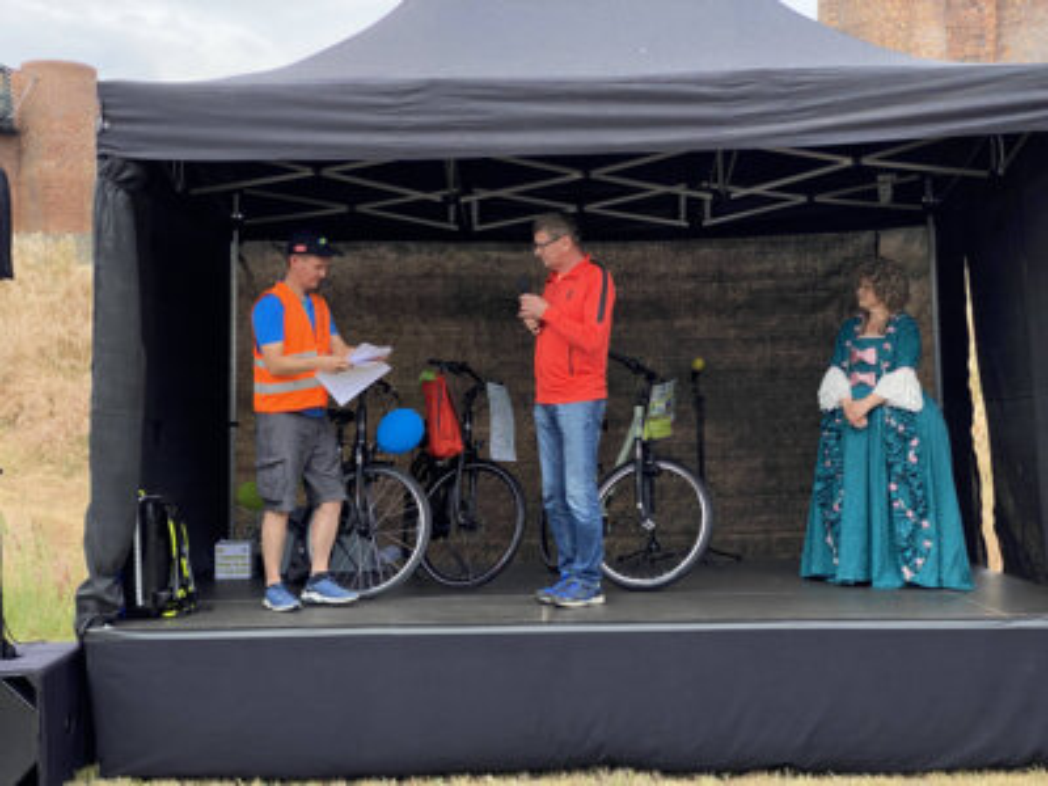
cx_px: 524
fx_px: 1574
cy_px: 393
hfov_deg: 36.8
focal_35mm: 52
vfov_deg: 28.0
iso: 20
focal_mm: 6
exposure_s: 1/905
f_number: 2
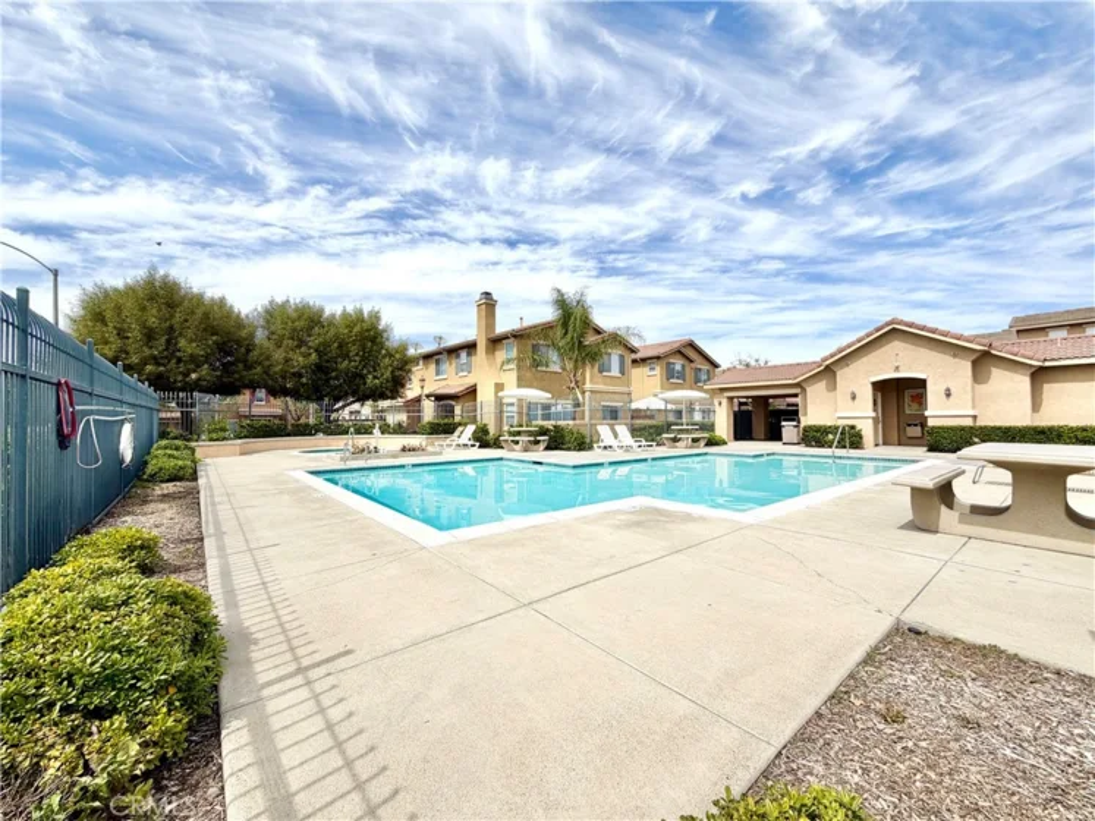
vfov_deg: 85.7
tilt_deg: +1.0
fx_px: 443
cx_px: 548
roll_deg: +0.0
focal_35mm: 14
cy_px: 410
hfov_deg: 102.1
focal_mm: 2.22
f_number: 2.2
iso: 20
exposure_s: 1/1339
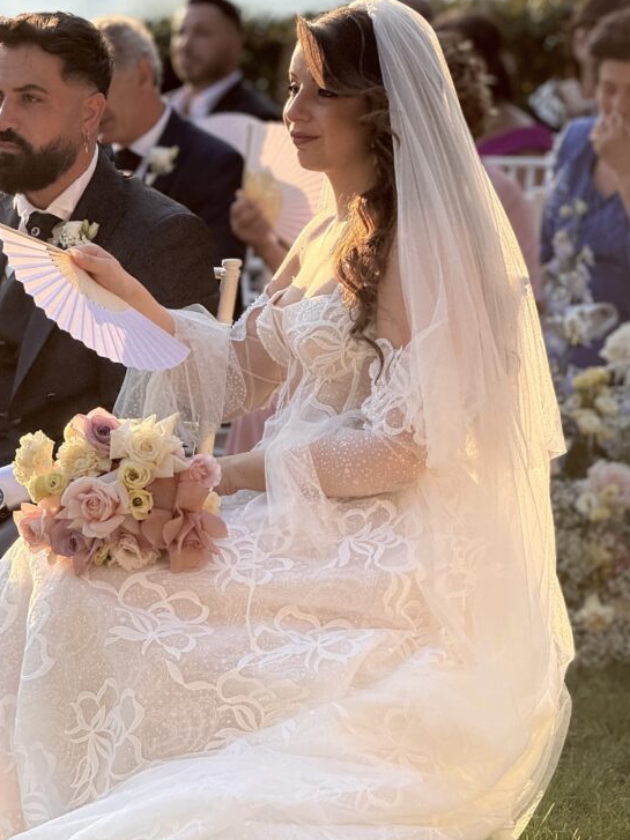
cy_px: 357
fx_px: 4102
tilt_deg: -8.2
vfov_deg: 11.7
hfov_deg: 8.8
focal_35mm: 169
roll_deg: +0.3
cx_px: 208
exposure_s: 1/596
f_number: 2.8
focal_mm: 15.66
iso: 64
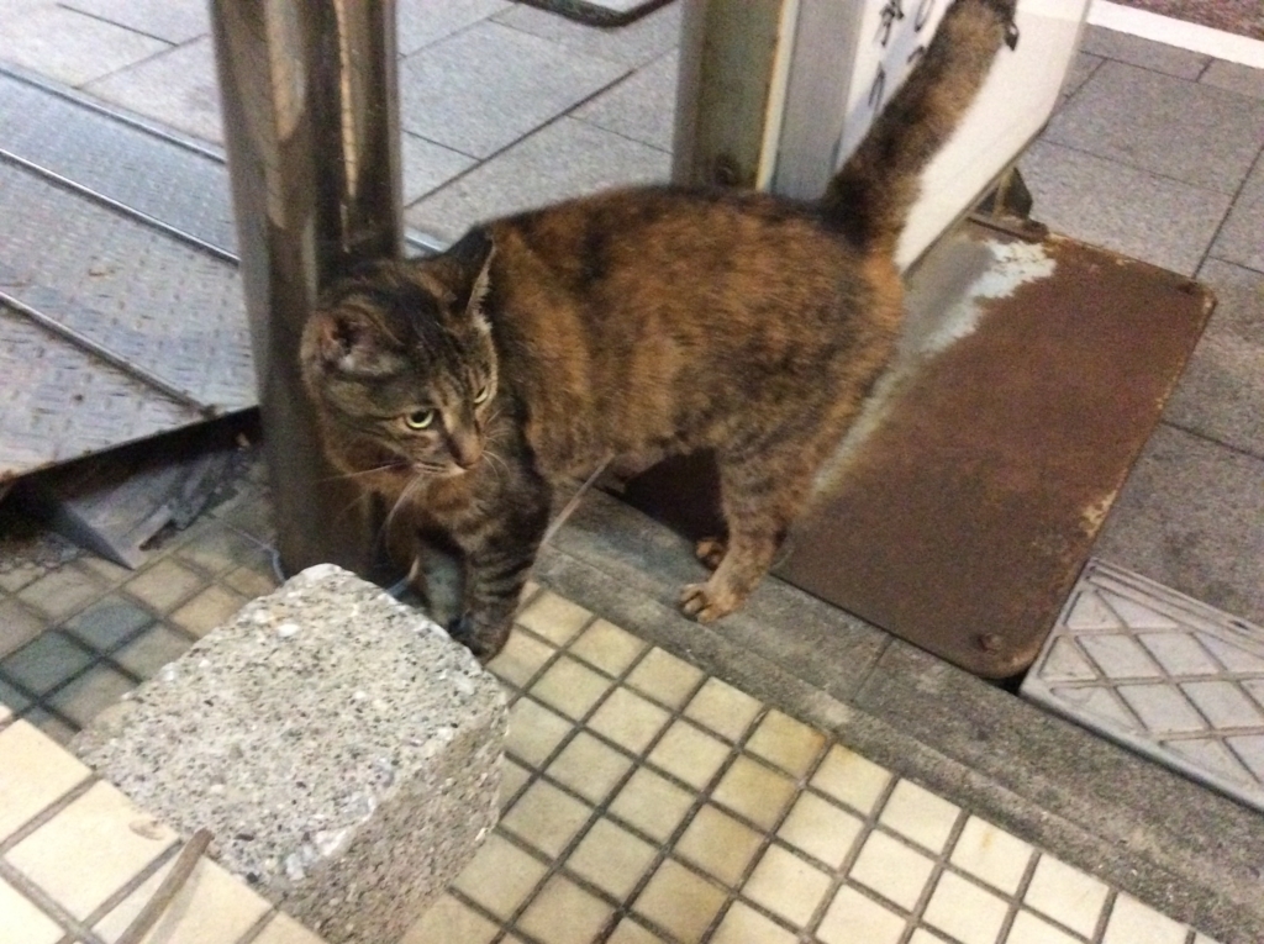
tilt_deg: -40.3
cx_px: 632
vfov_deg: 44.1
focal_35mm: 32
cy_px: 472
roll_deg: -5.2
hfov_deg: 56.9
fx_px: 1167
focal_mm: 3.3
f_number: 2.4
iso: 640
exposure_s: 1/15
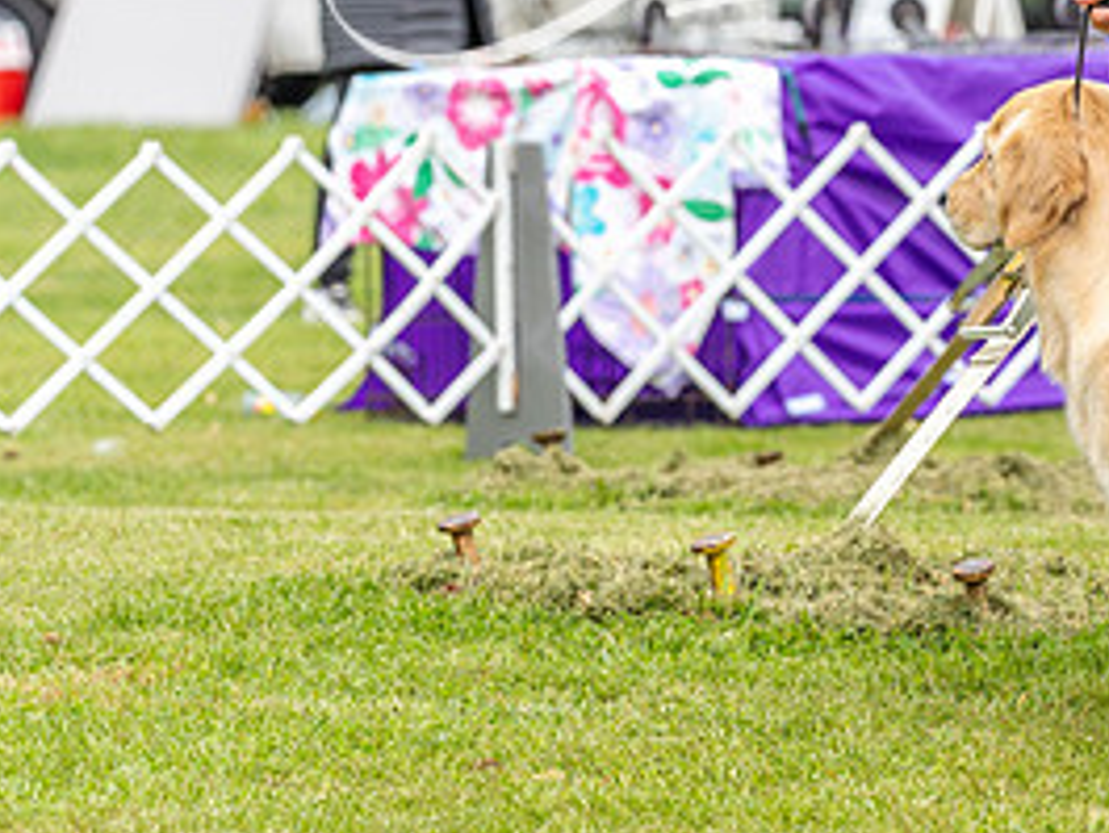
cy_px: 159
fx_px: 11795
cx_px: 1027
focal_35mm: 368
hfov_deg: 5.4
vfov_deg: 4.0
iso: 400
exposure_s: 1/640
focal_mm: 150
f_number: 4.5
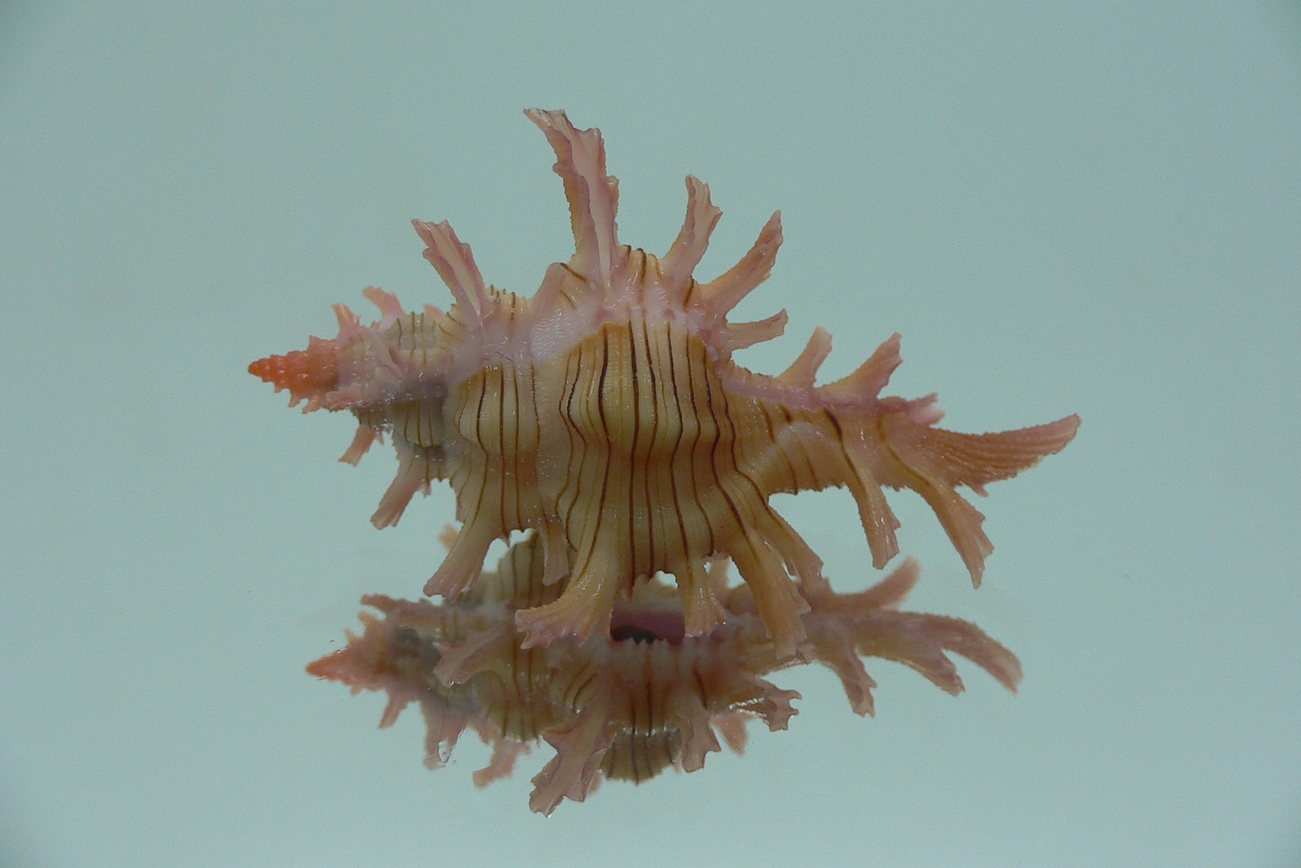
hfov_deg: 51.9
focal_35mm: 37
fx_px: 1337
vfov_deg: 35.9
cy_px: 429
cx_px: 648
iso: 80
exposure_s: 1/60
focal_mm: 4.6
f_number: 2.8
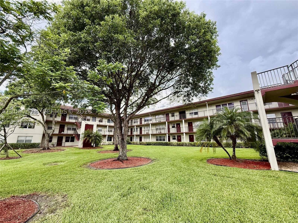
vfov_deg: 85.7
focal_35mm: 14
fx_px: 121
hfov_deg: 102.1
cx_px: 149
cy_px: 112
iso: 64
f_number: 2.2
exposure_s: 1/531
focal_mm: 2.22
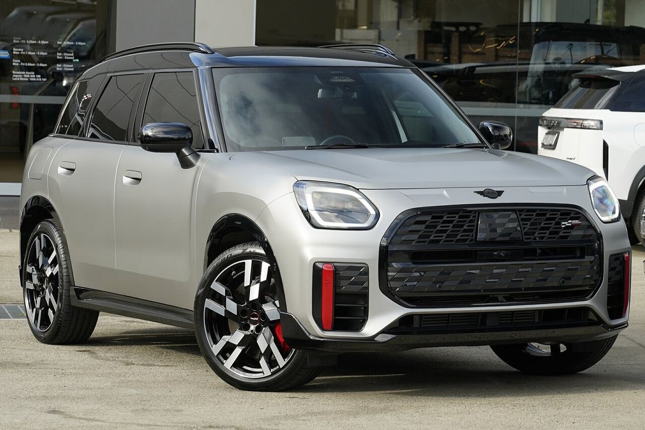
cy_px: 215
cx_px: 322
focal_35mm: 105
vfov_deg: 13.0
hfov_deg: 19.5
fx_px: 1881
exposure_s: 1/500
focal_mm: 105
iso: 1000
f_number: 7.1
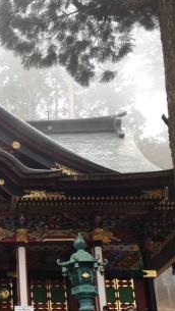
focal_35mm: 80
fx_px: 659
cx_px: -36
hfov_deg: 14.6
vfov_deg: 26.4
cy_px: 202
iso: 50
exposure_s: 1/218
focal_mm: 4.28
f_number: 2.4
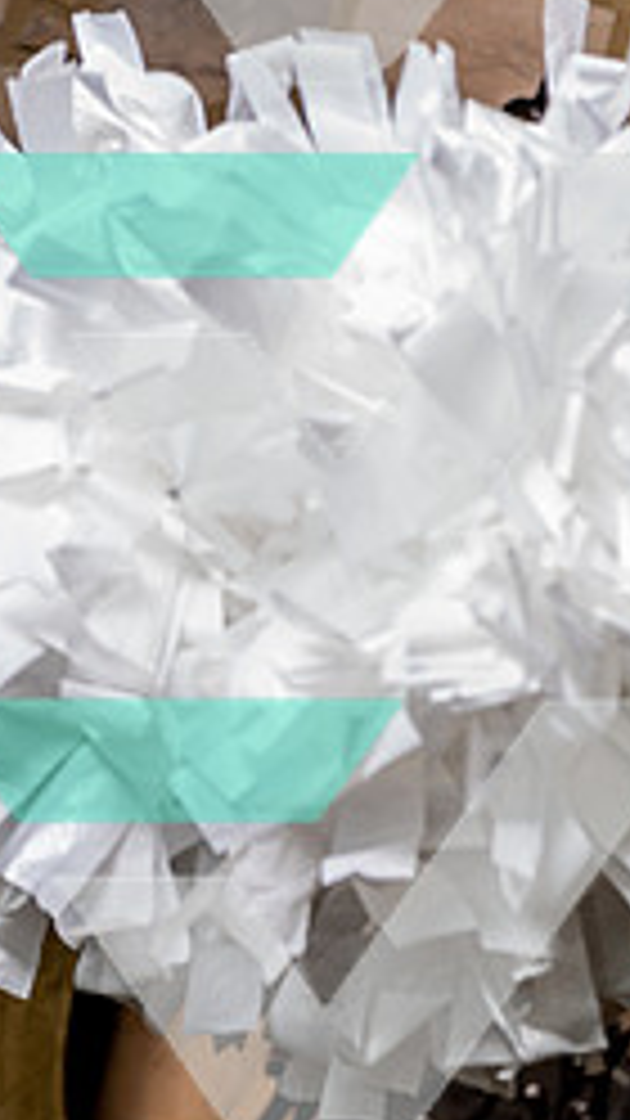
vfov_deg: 21.3
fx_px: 2971
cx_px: 1094
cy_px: 394
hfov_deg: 11.3
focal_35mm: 100
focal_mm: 41
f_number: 5.6
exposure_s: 1/250
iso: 200
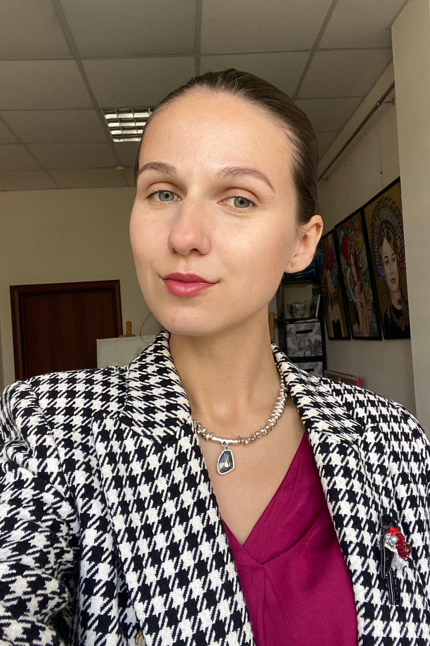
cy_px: 329
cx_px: 221
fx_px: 573
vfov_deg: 58.7
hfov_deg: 41.1
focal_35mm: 32
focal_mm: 2.71
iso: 100
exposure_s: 1/103
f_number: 2.2
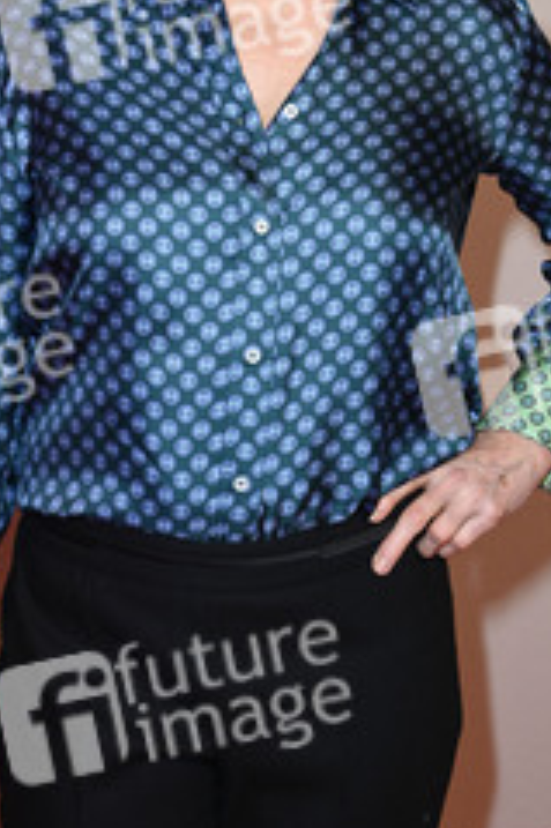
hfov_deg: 11.7
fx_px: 2690
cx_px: 274
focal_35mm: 117
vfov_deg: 17.4
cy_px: 184
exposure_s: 1/200
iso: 800
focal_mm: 70
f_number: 5.6
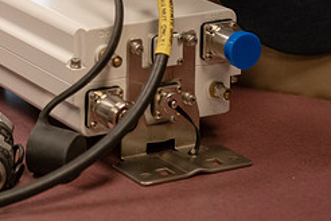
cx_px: 17
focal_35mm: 165
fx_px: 1517
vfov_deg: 8.2
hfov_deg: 12.3
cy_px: -34
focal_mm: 70
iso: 1250
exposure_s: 1/200
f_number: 3.5
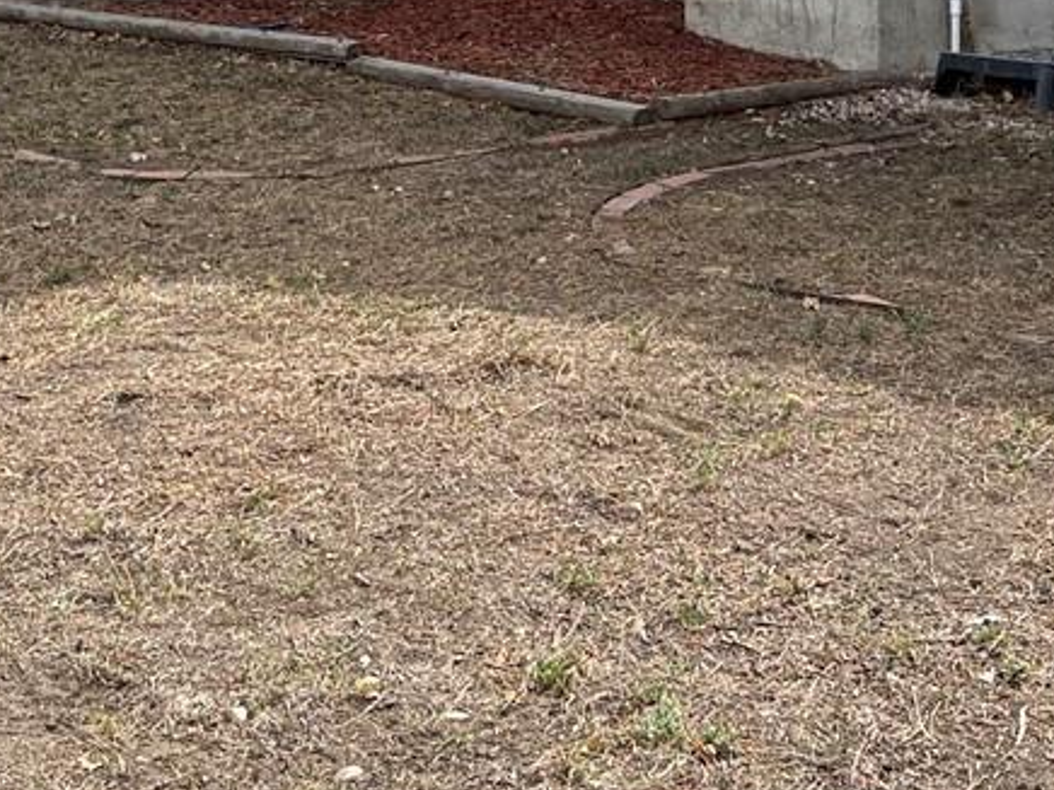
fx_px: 2679
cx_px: 742
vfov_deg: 16.1
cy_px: -169
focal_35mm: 88
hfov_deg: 22.1
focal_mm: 6.76
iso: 100
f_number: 1.78
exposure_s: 1/2053
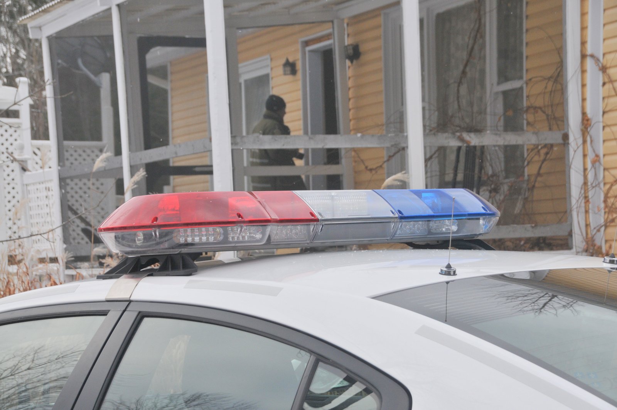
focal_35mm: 93
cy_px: 205
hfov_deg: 21.9
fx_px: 1592
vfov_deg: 14.7
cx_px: 308
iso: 500
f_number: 9
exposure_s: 1/320
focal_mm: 62
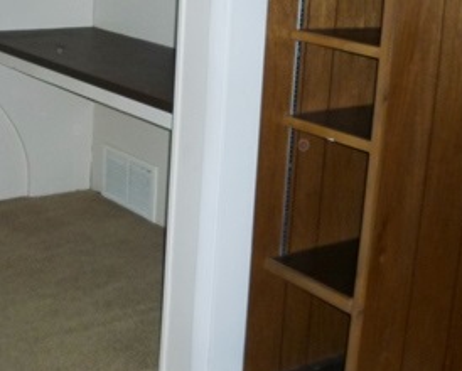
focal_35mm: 66
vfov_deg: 23.0
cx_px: 121
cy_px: 94
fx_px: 904
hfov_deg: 28.3
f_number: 3.3
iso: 125
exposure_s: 1/125
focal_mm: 5.2
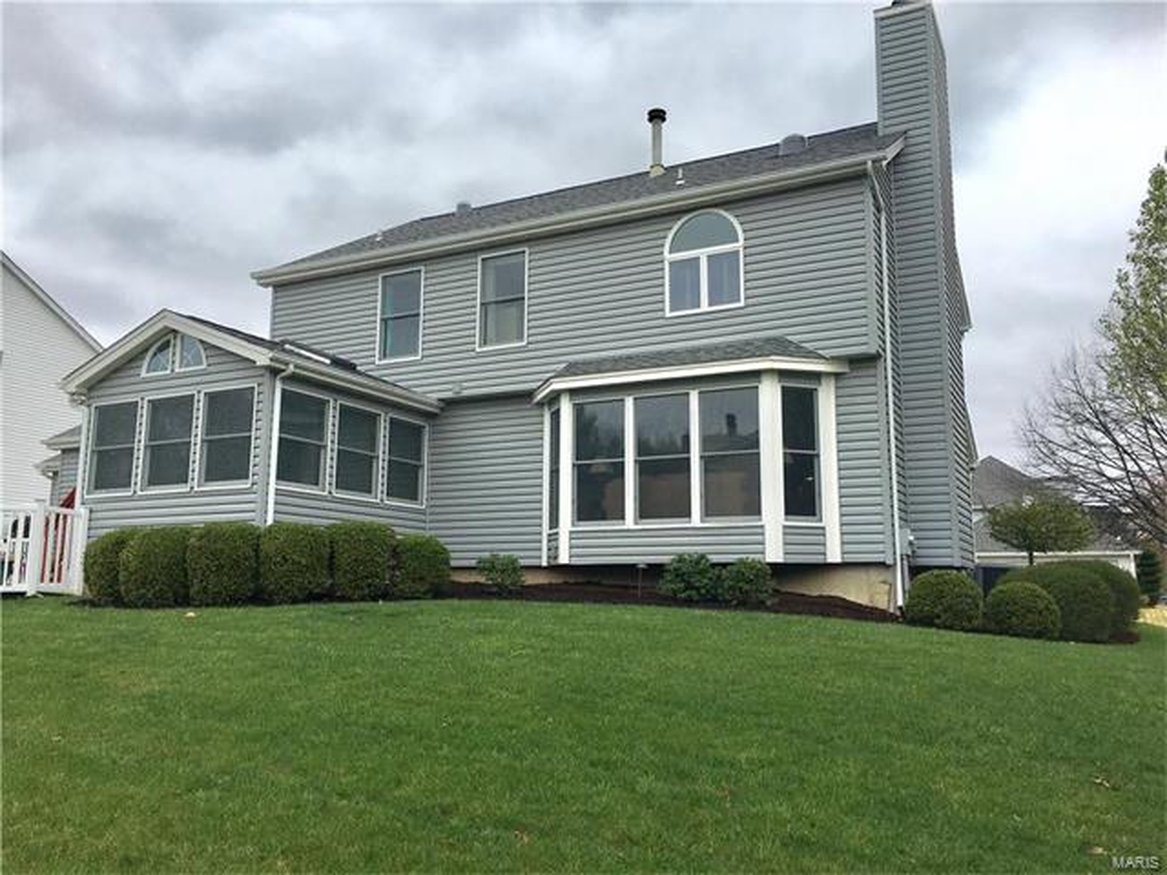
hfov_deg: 61.7
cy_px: 438
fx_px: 978
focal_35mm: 29
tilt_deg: +10.8
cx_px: 584
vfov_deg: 48.2
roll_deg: -0.7
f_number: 2.2
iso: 25
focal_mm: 4.15
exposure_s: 1/761
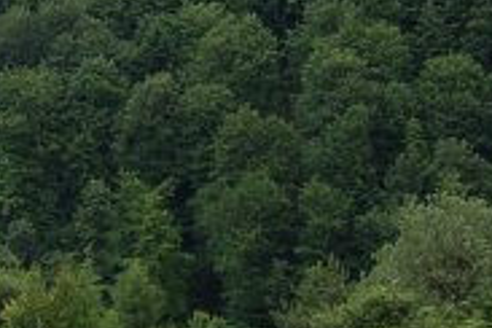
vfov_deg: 8.7
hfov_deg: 12.6
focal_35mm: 157
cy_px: 86
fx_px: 2145
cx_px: -161
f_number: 6.3
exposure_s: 1/125
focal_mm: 24
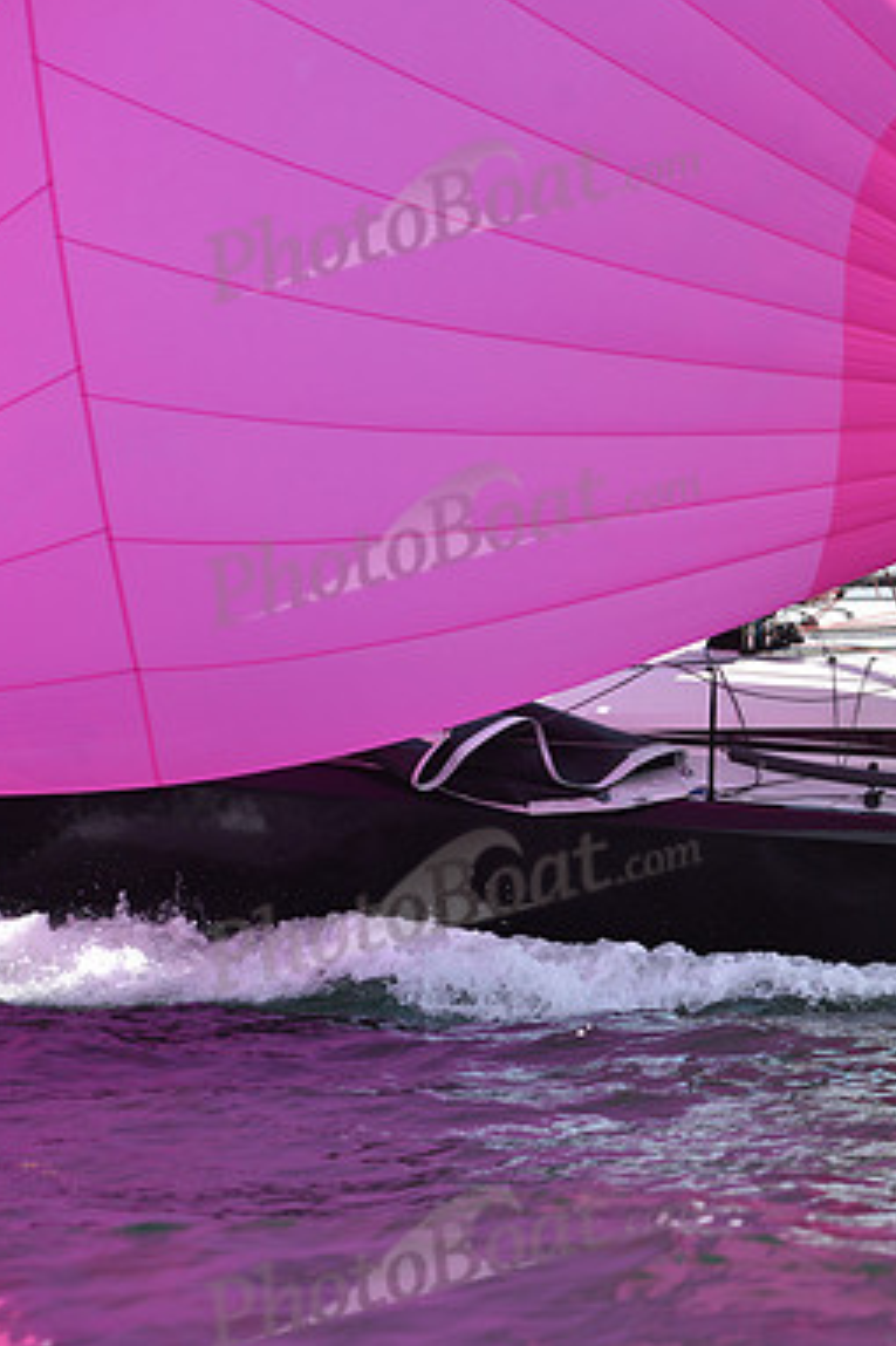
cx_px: 885
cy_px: 669
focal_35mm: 106
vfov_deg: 19.3
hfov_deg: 12.8
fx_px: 3961
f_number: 5.6
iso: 200
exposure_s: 1/1250
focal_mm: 70
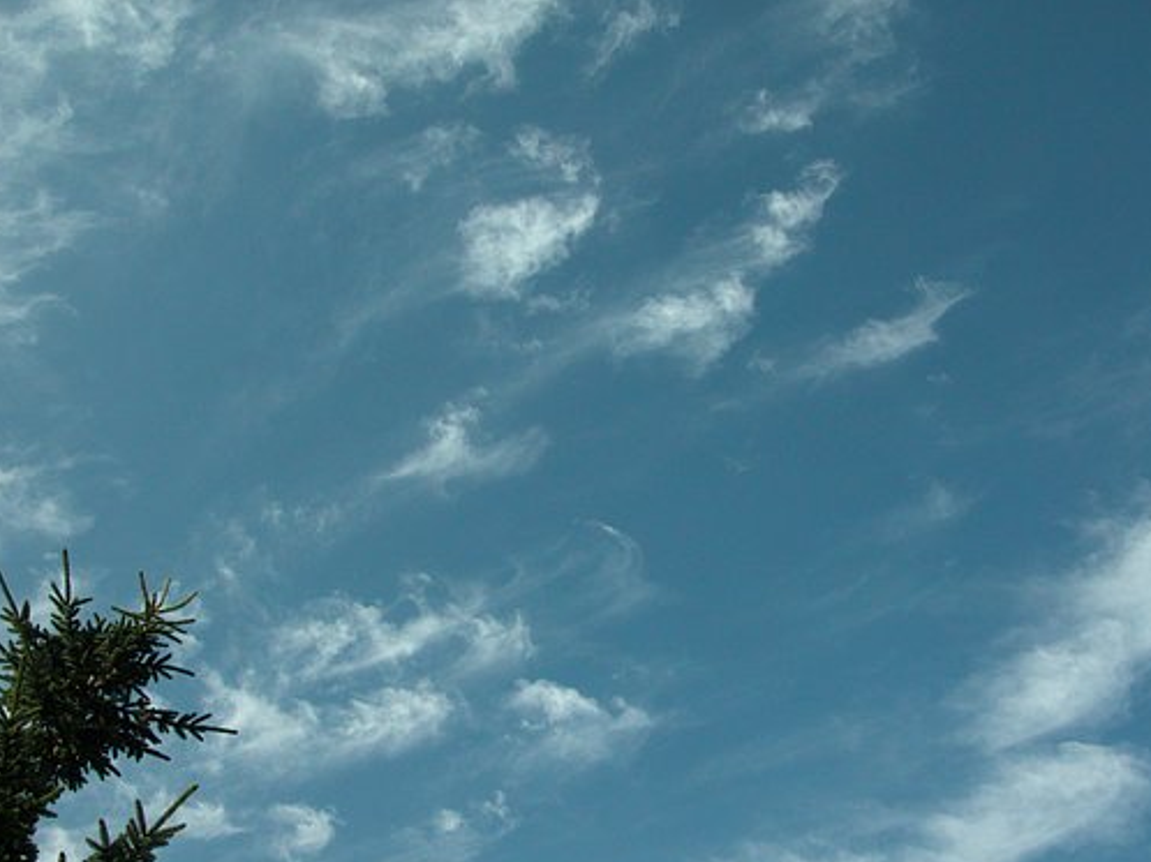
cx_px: 576
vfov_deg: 39.6
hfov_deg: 51.4
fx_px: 1196
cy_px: 439
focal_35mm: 36
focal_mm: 8.9
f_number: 5
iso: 200
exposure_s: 1/1515
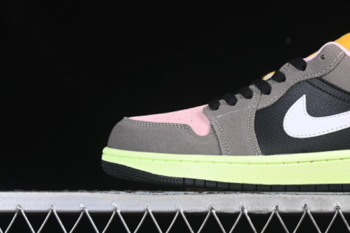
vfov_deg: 11.2
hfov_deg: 16.7
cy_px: 75
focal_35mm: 122
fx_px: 1186
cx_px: 281
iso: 160
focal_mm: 50
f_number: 7.1
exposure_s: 1/80
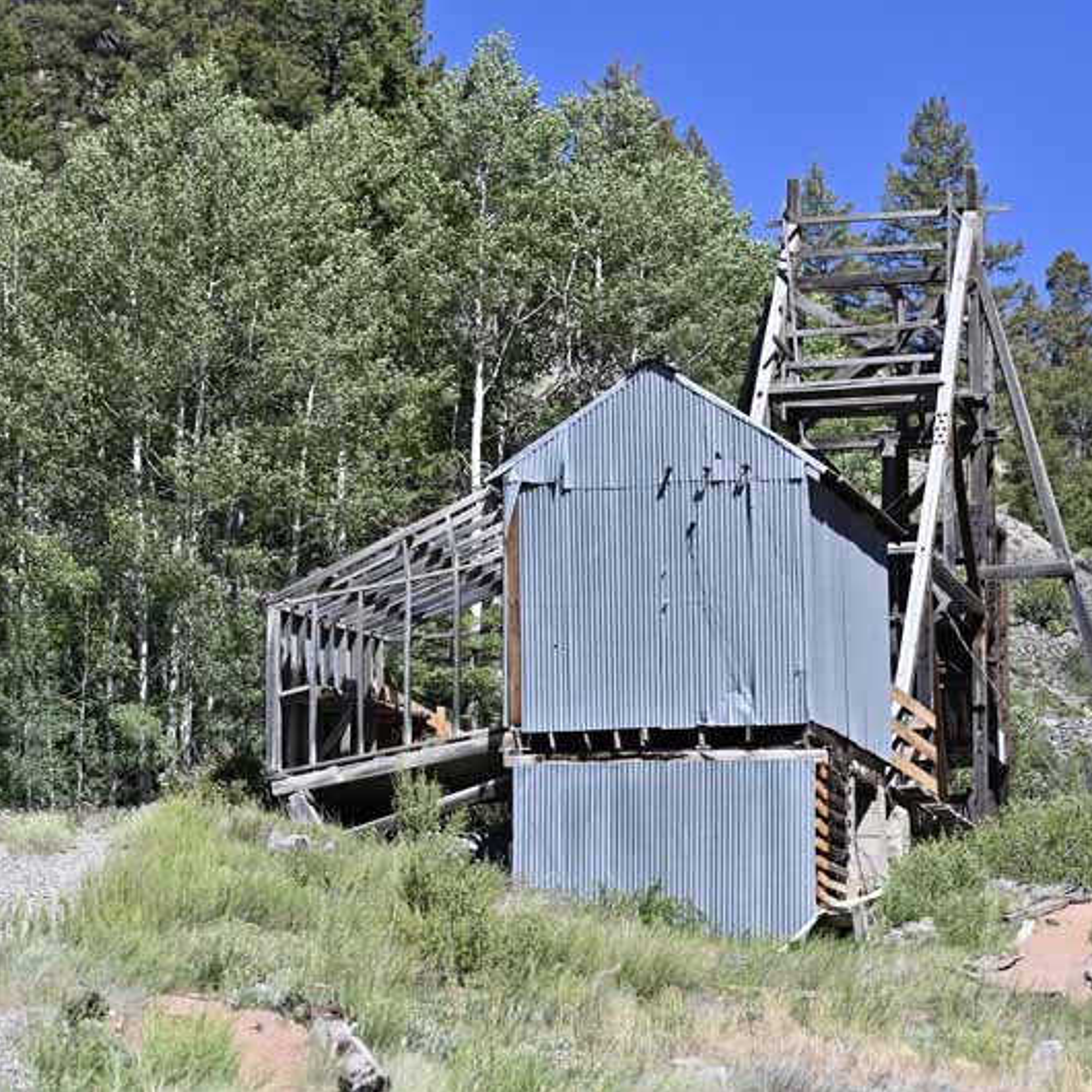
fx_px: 4711
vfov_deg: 13.2
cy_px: 547
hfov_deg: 13.2
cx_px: 703
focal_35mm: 132
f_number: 6.3
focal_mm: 103
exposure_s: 1/400
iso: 64
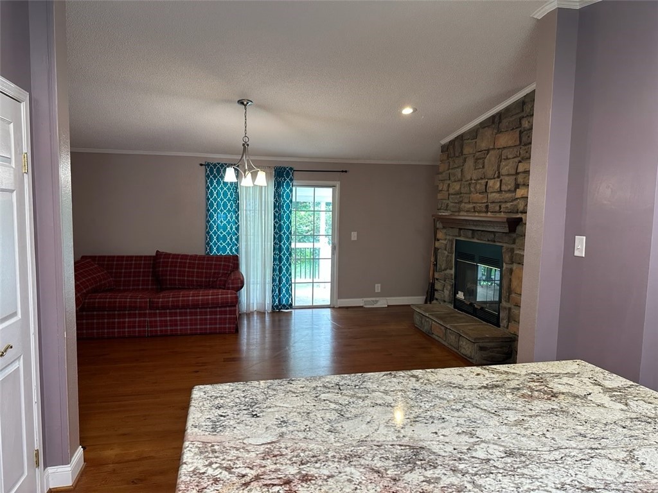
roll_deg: -0.9
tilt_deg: -4.6
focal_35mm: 24
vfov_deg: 56.8
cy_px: 246
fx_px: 456
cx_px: 329
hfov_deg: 71.6
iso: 160
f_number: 1.78
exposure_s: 1/120
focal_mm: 6.86
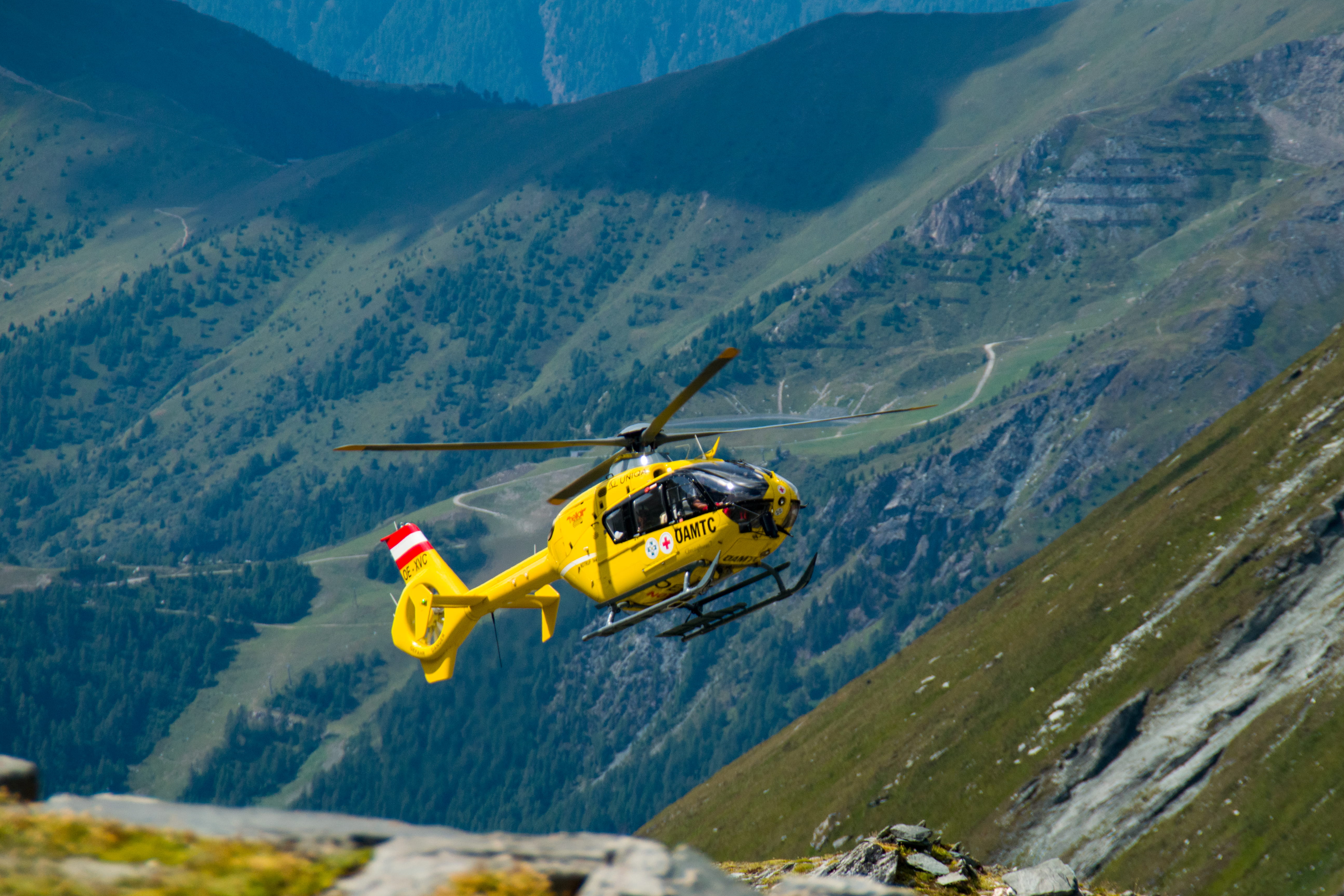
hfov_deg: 7.9
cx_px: 731
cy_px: 485
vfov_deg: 5.2
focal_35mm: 262
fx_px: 9780
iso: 400
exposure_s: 1/2000
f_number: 6.3
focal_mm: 150
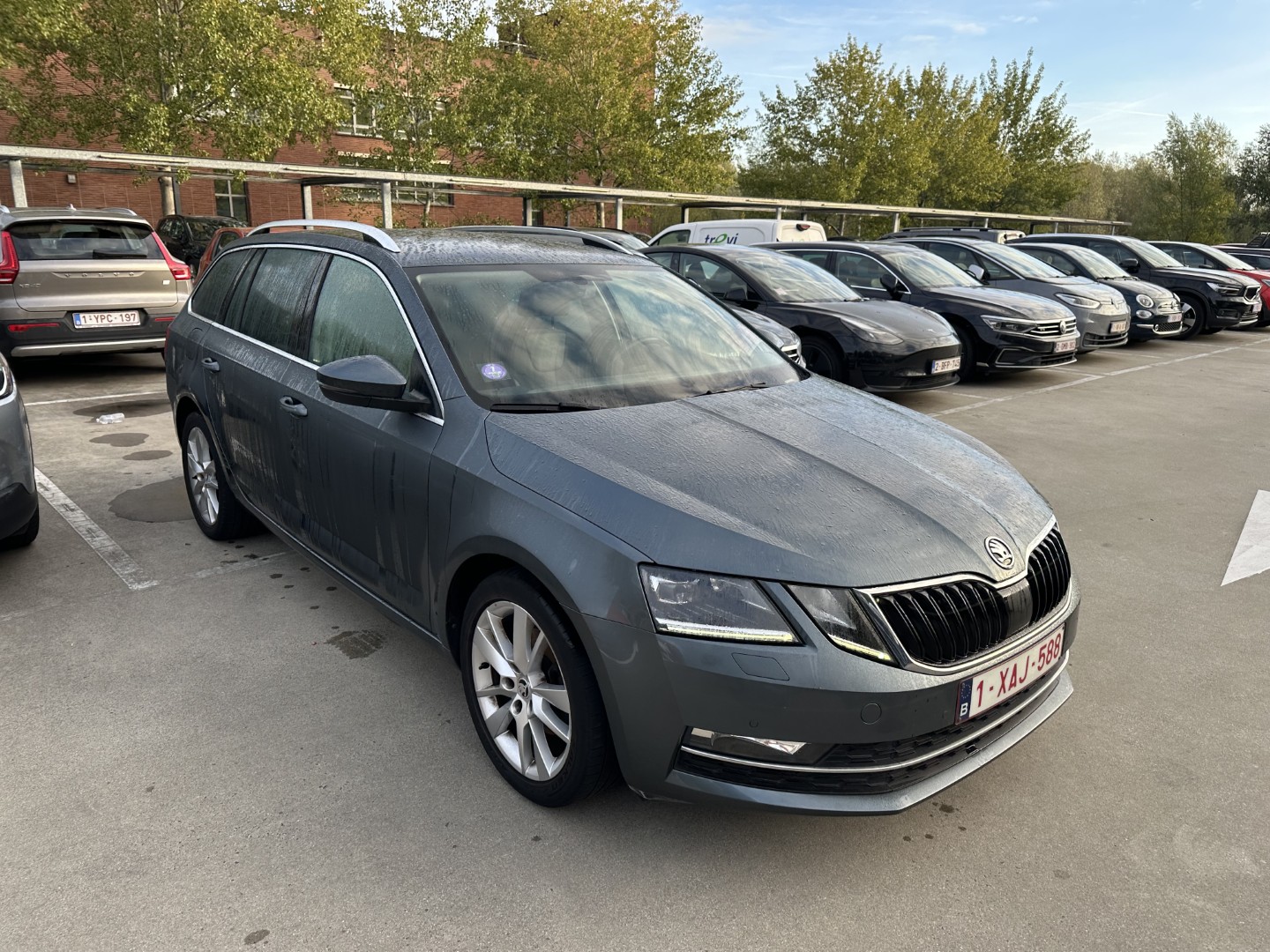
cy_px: 476
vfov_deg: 56.8
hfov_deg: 71.6
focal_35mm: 24
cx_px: 635
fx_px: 881
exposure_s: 1/663
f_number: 1.78
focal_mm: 6.86
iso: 80
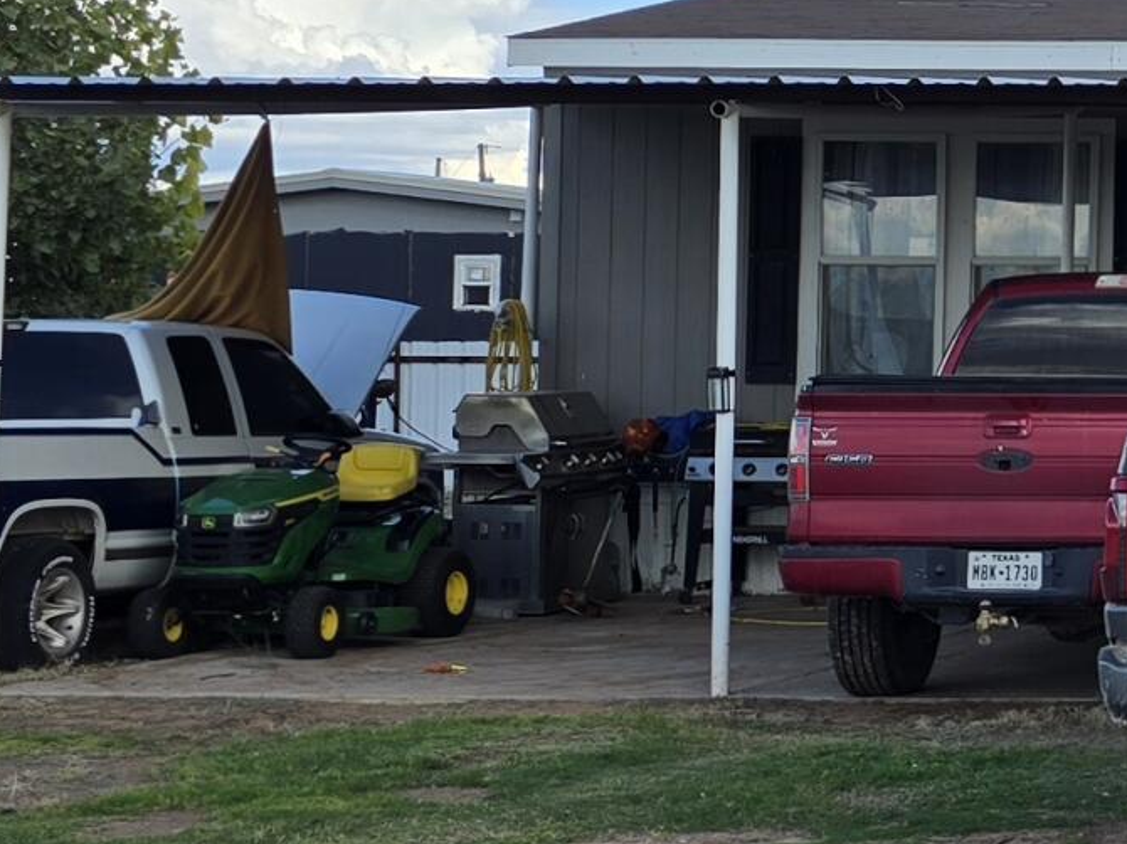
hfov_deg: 16.2
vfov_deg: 14.3
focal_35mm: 103
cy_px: 212
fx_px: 3352
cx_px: 2002
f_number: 1.7
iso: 12
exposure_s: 1/625
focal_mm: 6.3
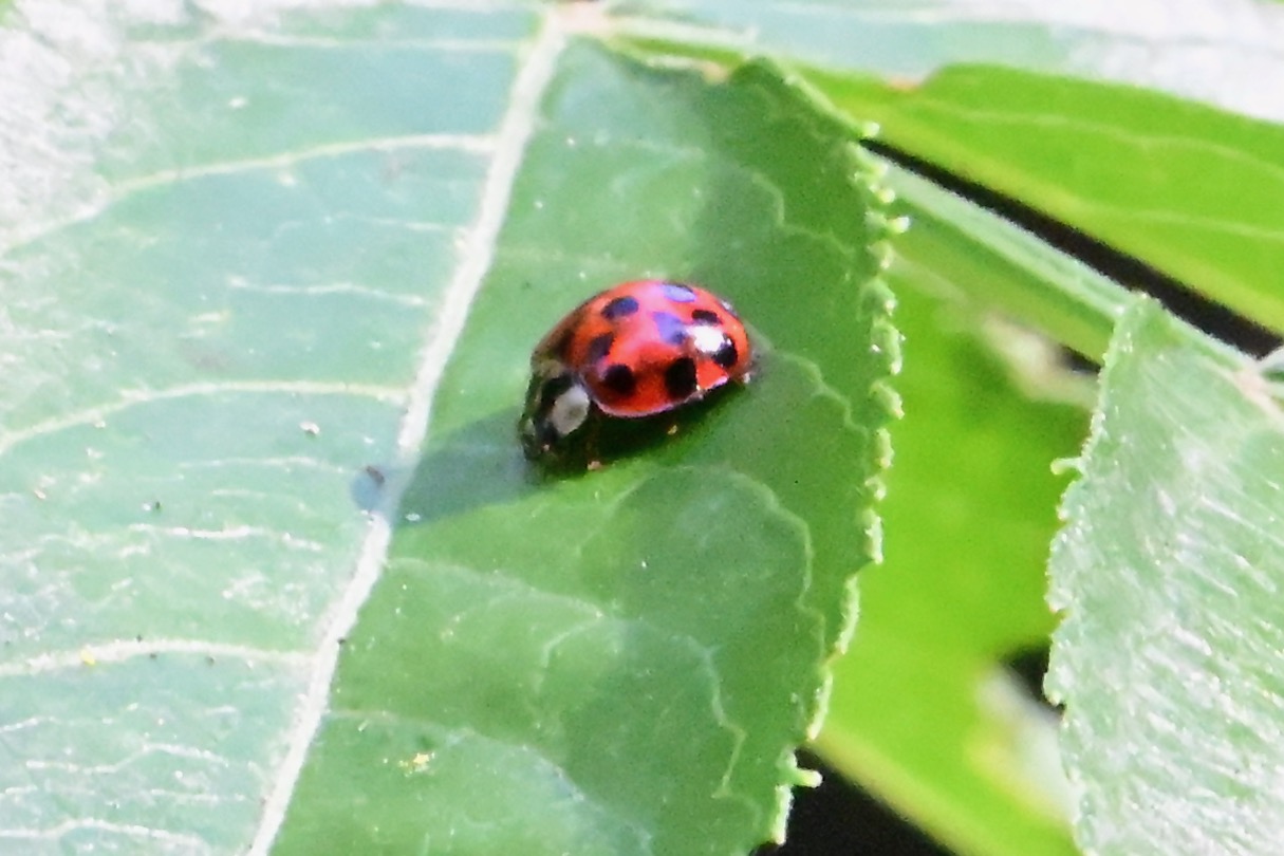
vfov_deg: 3.4
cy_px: 428
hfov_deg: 5.2
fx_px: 14266
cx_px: 642
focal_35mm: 400
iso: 25600
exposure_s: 1/250
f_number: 22
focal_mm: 400
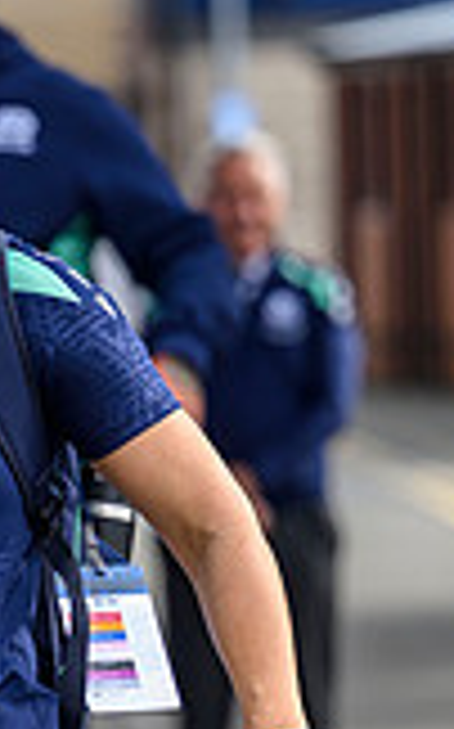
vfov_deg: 3.9
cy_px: 788
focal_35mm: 532
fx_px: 10551
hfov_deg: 2.5
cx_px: -334
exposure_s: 1/1600
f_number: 2.8
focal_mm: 125
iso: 500
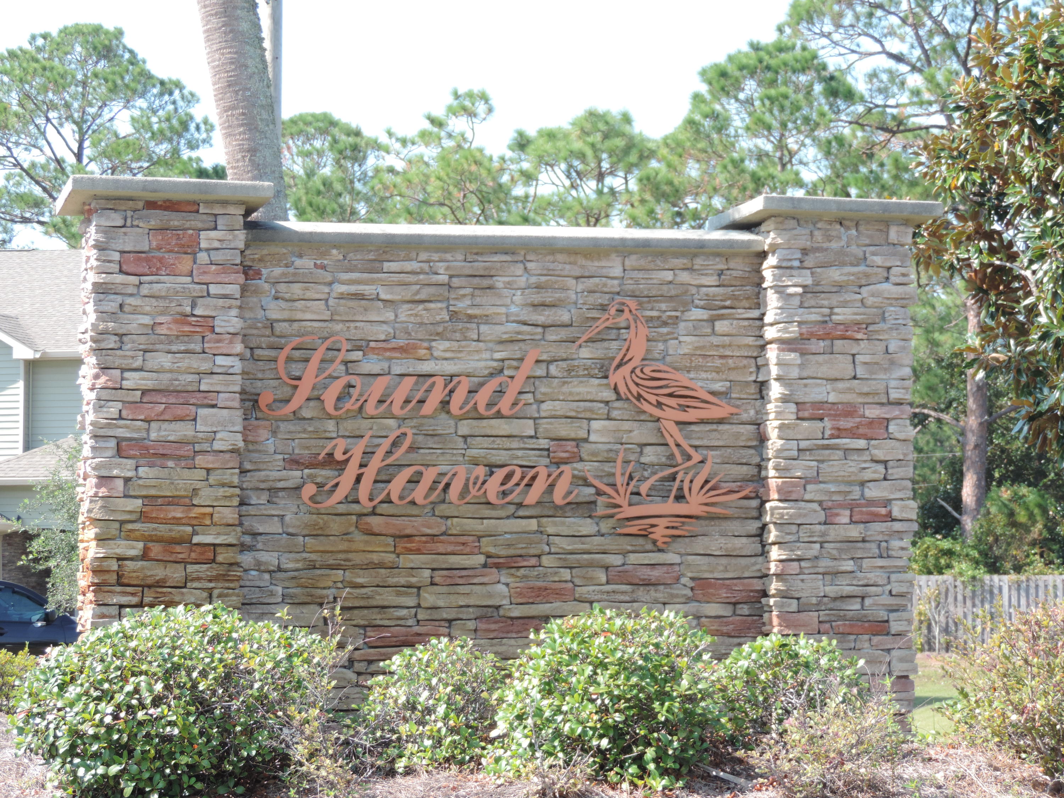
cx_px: 532
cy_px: 399
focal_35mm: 90
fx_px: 2766
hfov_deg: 21.8
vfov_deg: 16.4
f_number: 4.1
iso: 80
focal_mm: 16
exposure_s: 1/125
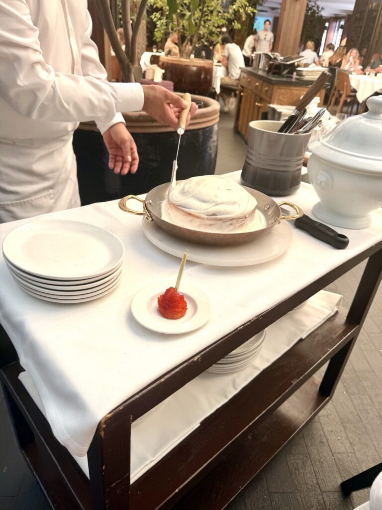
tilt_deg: -29.3
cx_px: 191
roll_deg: -6.1
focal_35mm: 24
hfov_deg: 56.8
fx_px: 353
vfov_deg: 71.6
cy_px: 255
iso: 50
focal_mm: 6.76
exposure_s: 1/138
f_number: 1.78
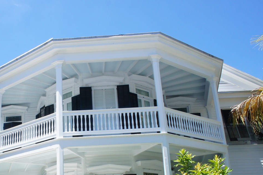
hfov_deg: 46.6
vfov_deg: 32.2
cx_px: 63
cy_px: 145
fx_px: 292
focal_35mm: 40
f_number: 13
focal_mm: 16
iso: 200
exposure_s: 1/160
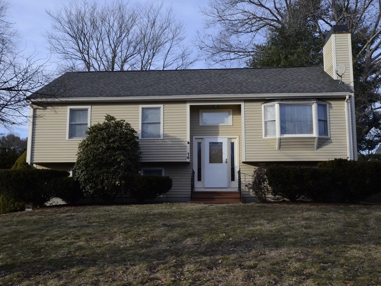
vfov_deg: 39.6
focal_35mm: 36
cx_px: 186
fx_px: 396
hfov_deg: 51.4
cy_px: 143
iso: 1600
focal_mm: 22
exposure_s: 1/800
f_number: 14
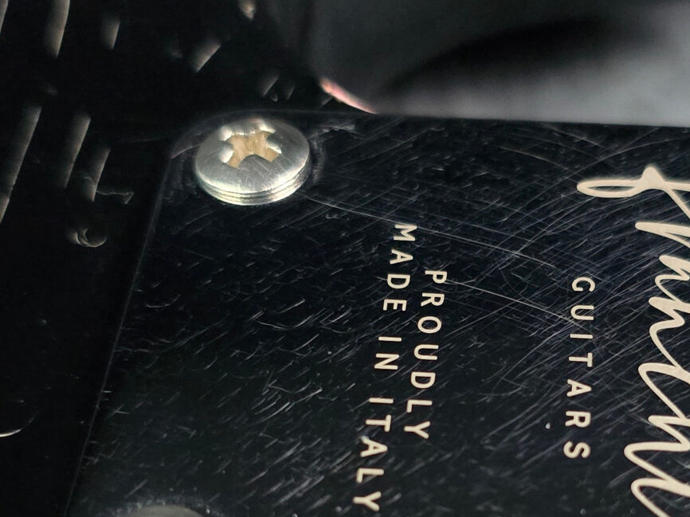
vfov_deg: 21.2
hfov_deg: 28.3
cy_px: 440
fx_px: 1355
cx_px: 478
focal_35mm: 68
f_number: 1.7
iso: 2000
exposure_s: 1/100
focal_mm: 6.3
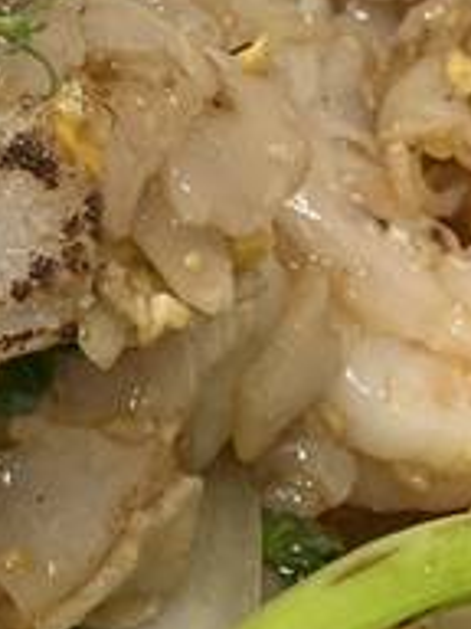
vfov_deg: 8.1
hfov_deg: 6.0
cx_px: -376
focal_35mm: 244
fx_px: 4427
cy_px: 372
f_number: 2.2
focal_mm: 7.5
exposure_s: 1/100
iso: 200
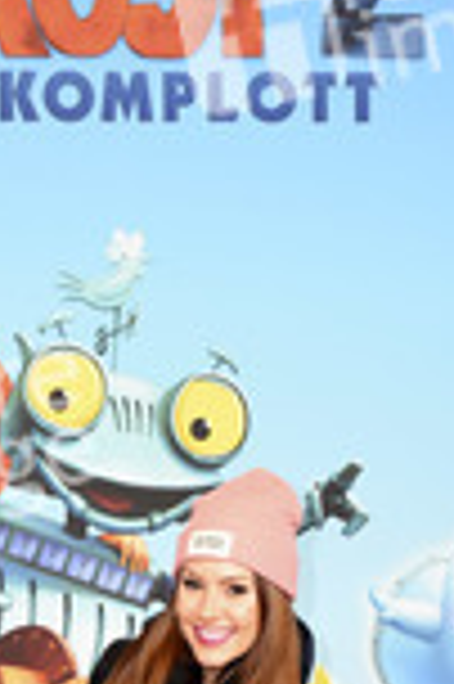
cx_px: -4
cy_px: 684
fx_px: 1801
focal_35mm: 95
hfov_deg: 14.1
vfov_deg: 20.8
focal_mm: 24
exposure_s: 1/160
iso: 1100
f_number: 4.5
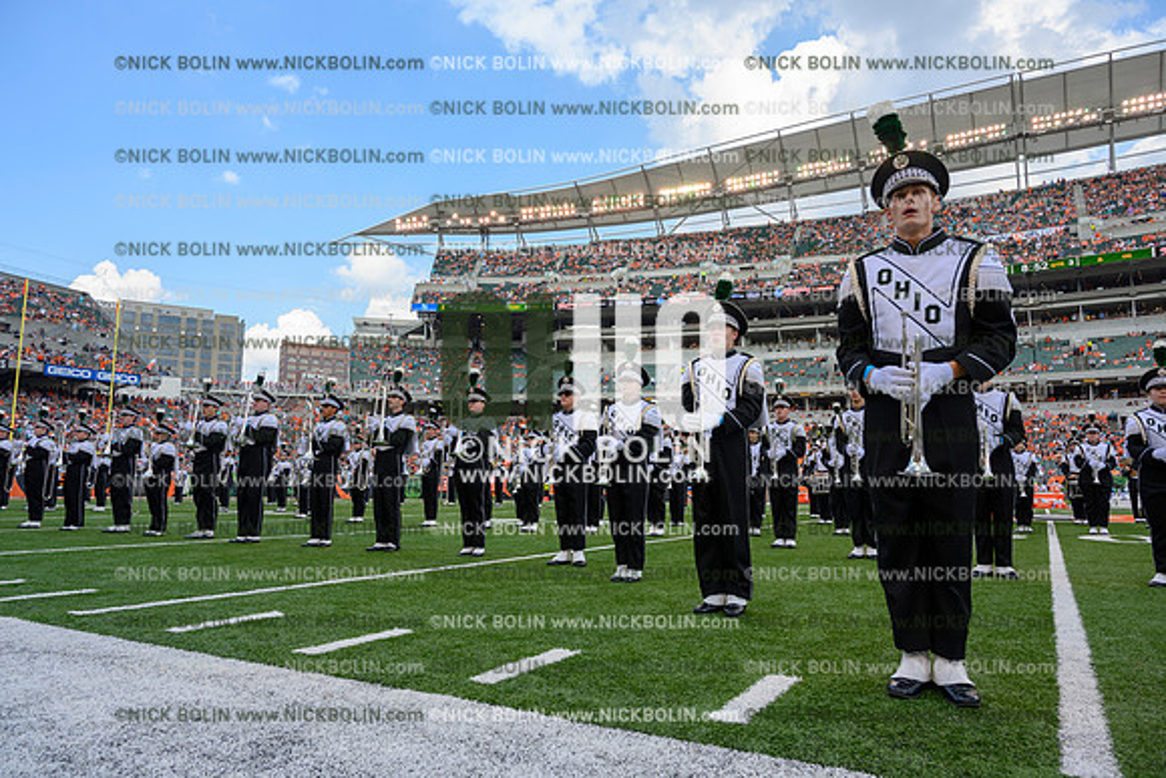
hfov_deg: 73.7
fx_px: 777
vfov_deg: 53.2
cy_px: 389
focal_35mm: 24
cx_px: 583
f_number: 7.1
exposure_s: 1/100
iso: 80
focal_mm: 24
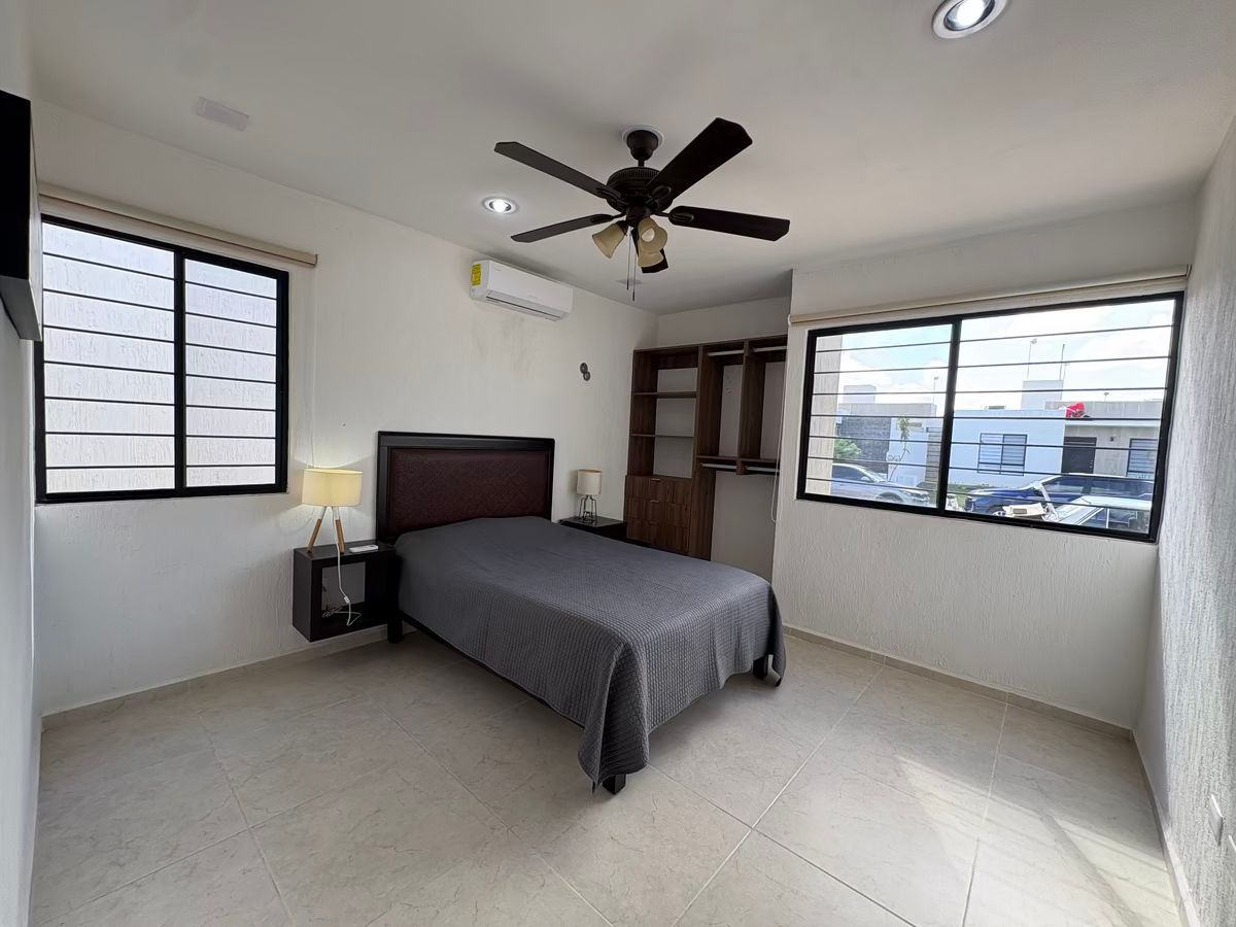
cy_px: 464
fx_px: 500
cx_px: 618
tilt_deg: -2.5
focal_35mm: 14
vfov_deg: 85.7
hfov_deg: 102.1
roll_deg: -2.8
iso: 50
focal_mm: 2.22
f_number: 2.2
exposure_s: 1/99
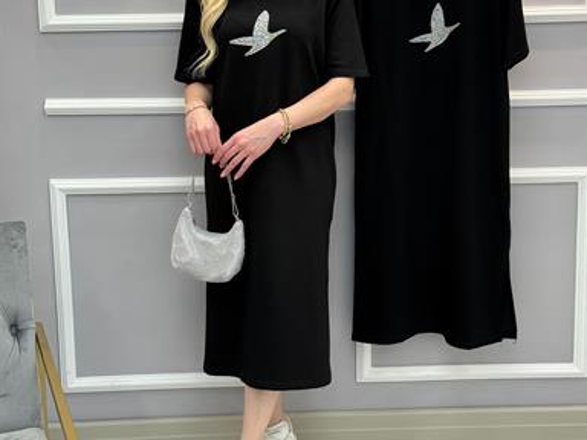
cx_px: 297
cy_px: 177
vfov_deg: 22.6
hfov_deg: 29.8
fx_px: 1102
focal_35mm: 65
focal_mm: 6.76
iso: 100
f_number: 1.78
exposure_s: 1/100
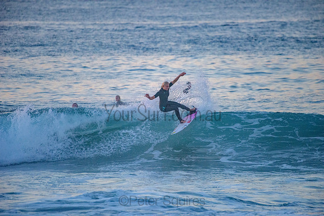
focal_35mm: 500
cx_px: 162
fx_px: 4501
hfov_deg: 4.1
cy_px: 108
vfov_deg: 2.8
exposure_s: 1/2000
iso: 3600
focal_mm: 500
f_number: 5.6
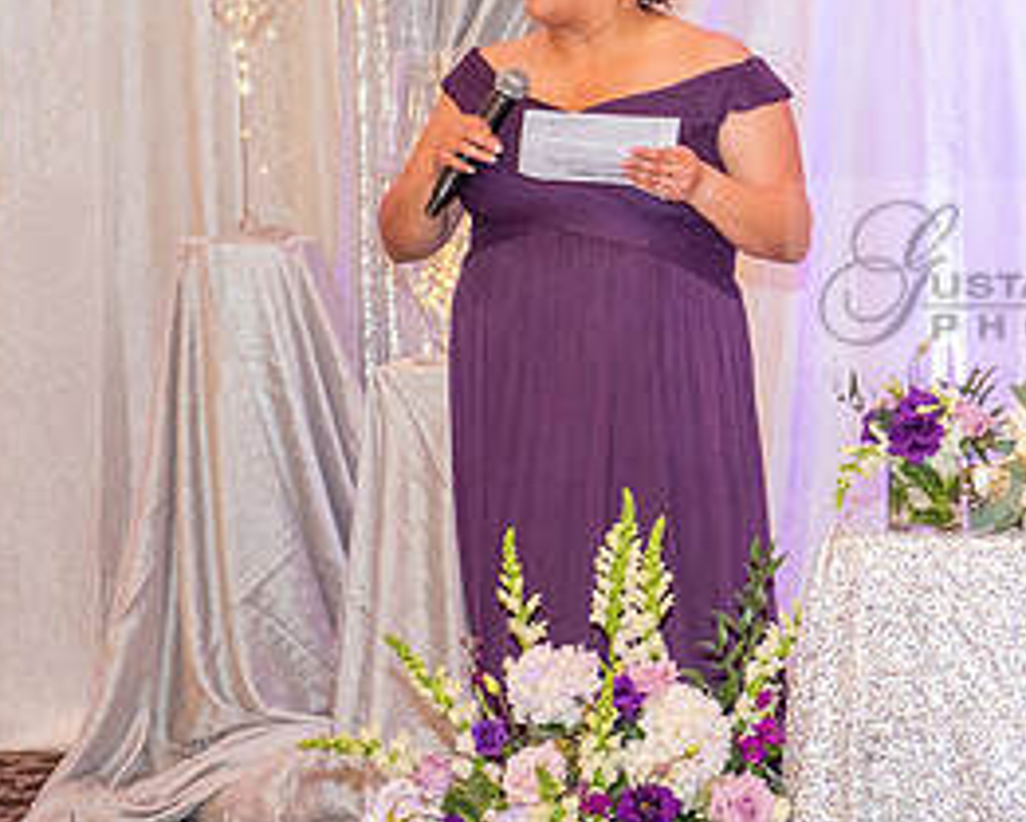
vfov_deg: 10.6
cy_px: 273
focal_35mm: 146
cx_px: 1128
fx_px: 4435
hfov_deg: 13.0
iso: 1600
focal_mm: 70
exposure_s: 1/160
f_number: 3.5
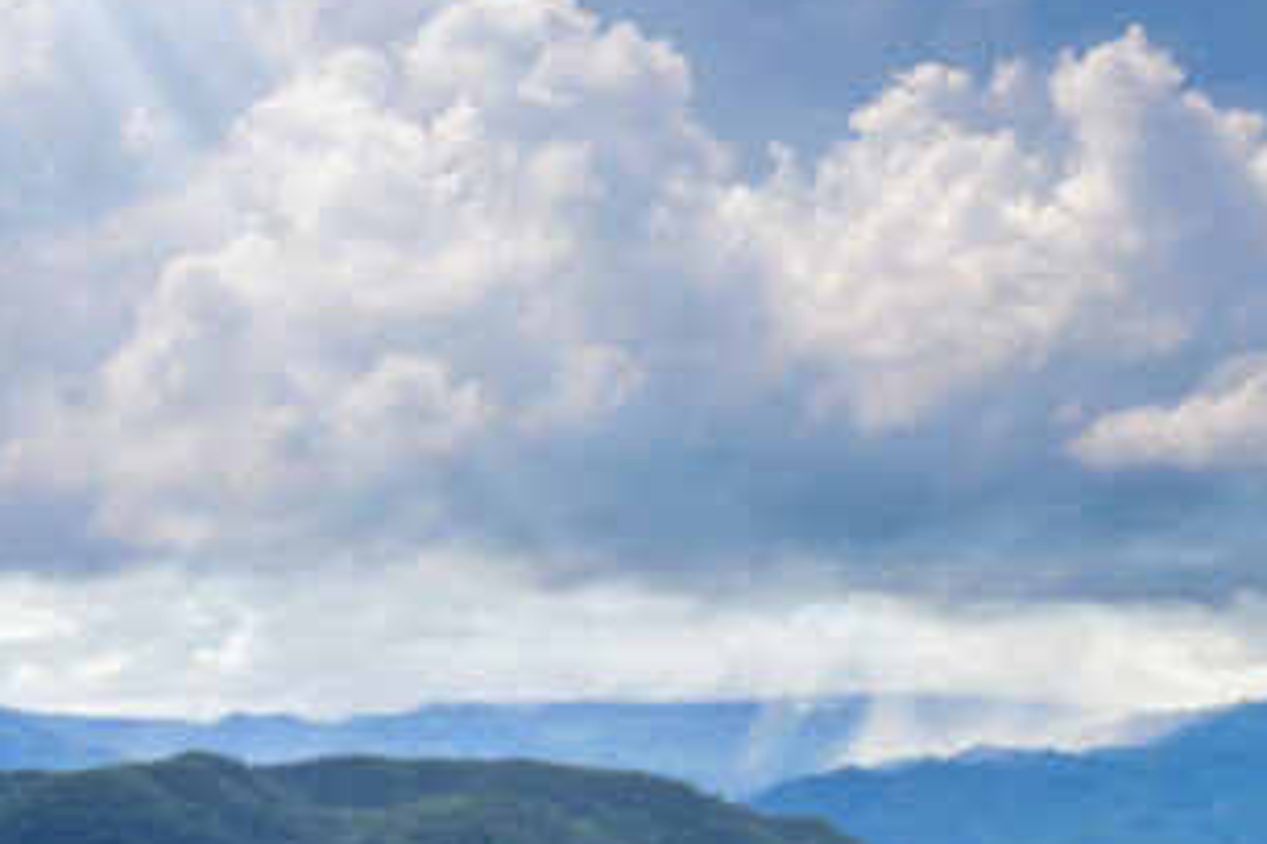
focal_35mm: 97
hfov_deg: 19.8
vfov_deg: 13.4
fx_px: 3414
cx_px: 1511
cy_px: 1189
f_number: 5
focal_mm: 29
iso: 200
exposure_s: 1/320
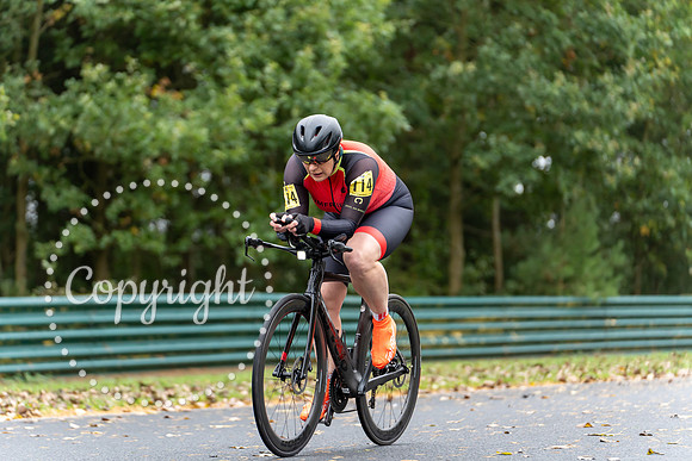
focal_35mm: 135
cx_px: 346
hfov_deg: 15.2
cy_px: 230
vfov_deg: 10.2
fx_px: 2595
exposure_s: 1/1000
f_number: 2.8
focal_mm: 135
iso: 1250
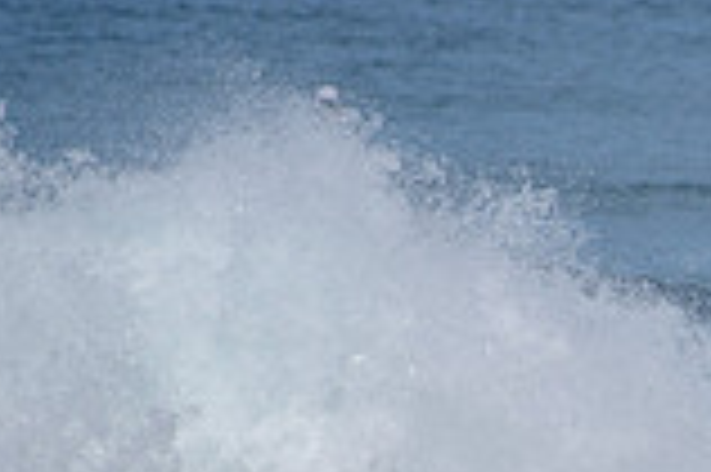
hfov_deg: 1.1
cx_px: 1161
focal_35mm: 1837
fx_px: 36243
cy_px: 650
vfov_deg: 0.7
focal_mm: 500
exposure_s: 1/2500
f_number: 6.3
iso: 250
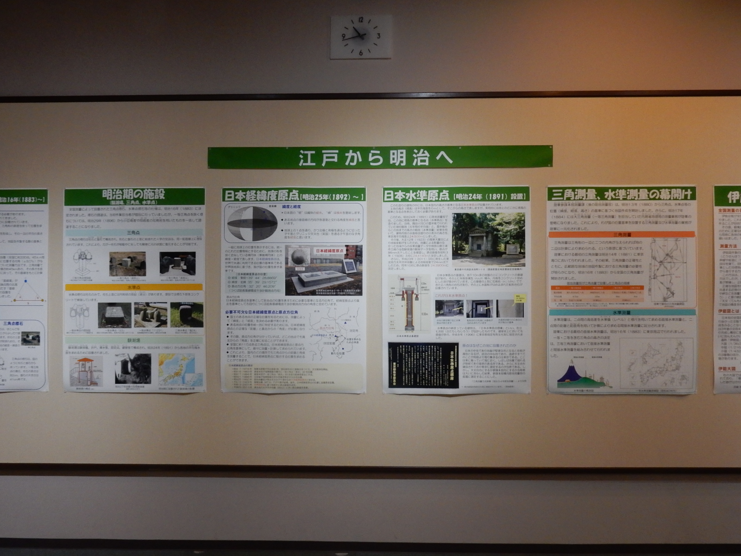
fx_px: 642
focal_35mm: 30
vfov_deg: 46.8
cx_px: 370
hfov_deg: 60.0
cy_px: 278
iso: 400
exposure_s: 1/25
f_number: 6
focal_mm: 5.4
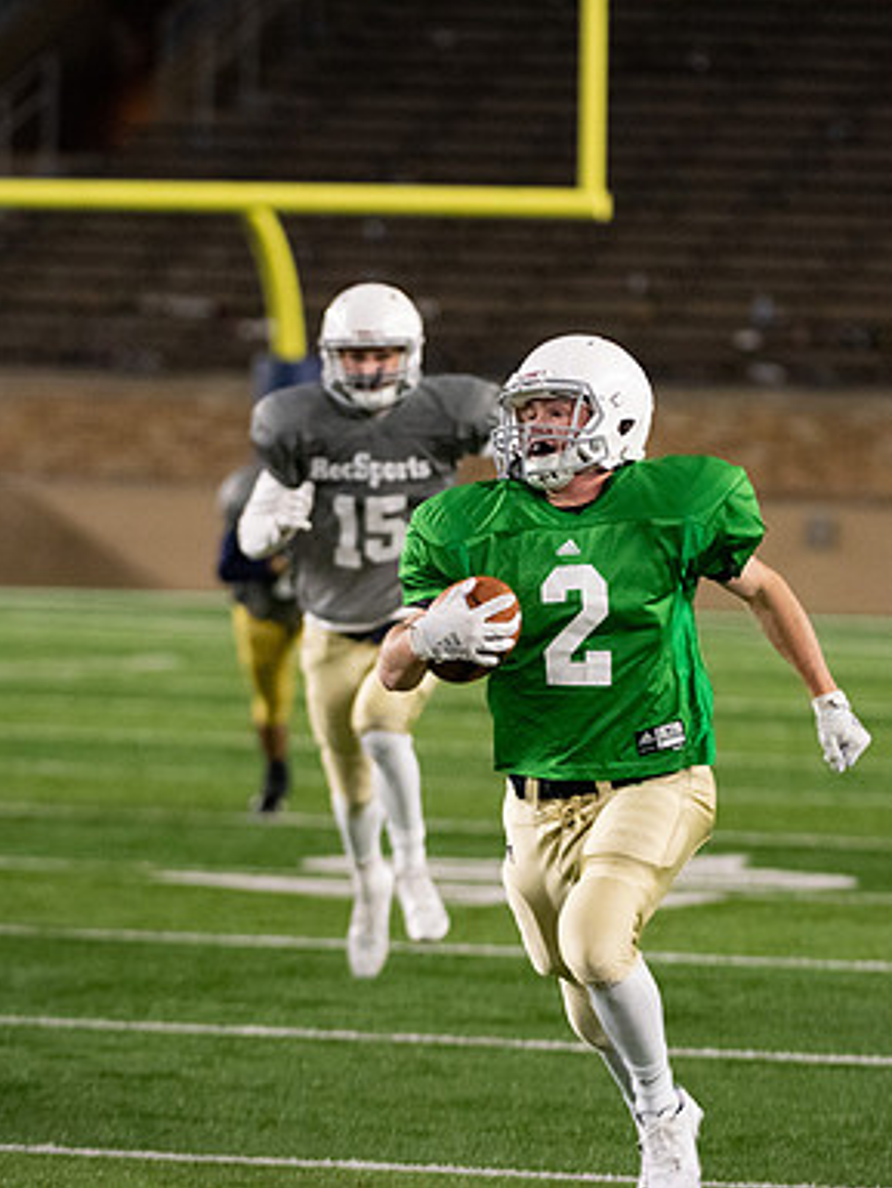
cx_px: 500
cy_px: 594
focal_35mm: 348
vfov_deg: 5.7
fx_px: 11950
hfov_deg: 4.3
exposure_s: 1/500
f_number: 4.5
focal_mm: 240
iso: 5600
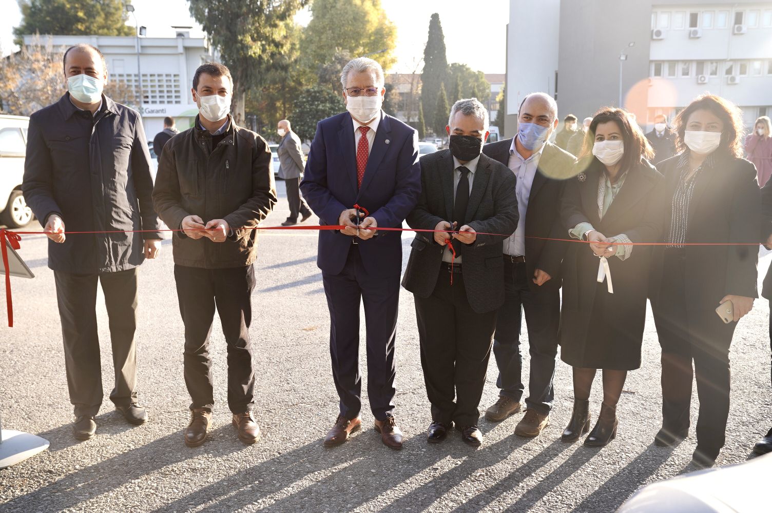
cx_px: 386
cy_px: 256
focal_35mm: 34
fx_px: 728
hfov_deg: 55.8
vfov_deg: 38.8
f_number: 4.5
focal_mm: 34
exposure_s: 1/160
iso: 125
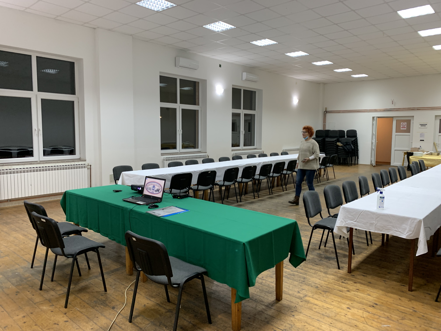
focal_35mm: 26
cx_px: 220
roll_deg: +0.3
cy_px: 166
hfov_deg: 67.3
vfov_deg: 53.1
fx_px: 331
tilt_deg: -7.8
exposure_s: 1/50
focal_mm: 4.25
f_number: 1.8
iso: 160
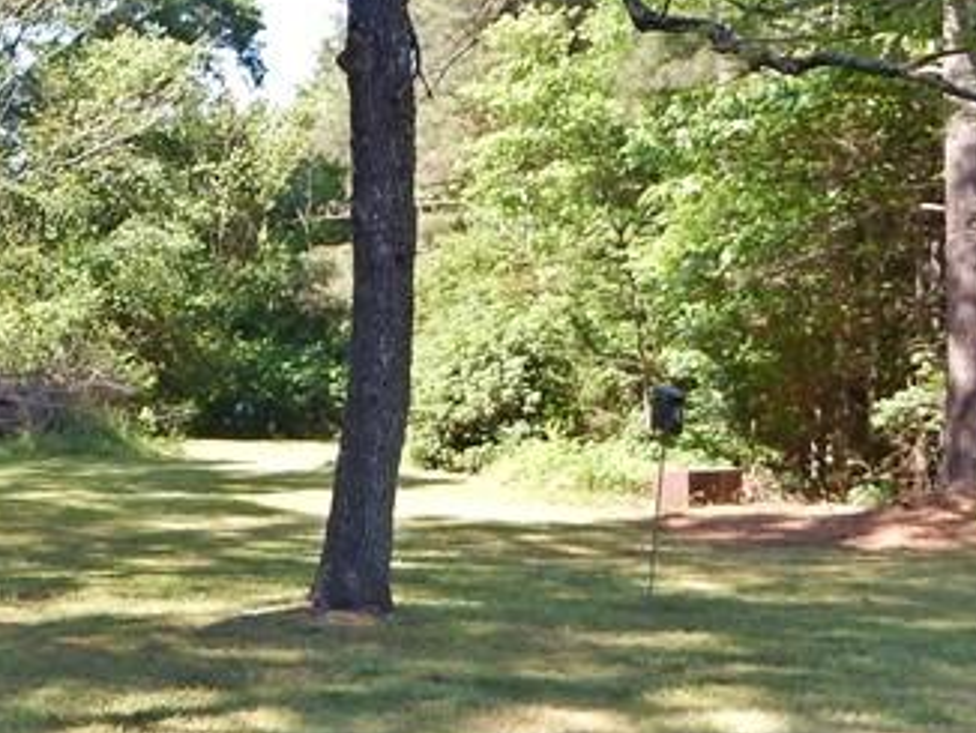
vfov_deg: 21.3
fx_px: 1947
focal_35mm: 69
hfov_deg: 25.5
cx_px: -174
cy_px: 386
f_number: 3
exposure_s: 1/320
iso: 125
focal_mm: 4
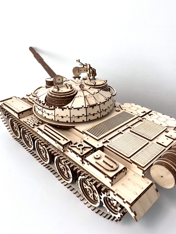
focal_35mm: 29
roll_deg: -1.5
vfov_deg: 61.6
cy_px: 110
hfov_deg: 48.2
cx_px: 93
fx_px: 197
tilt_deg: -26.4
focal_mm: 5.7
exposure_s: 1/113
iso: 32
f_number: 1.5
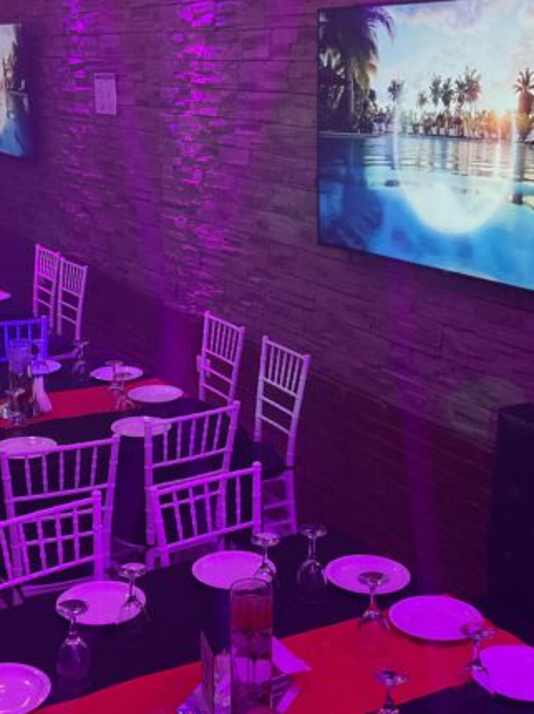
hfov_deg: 27.0
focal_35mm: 54
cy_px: 375
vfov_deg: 35.6
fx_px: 1112
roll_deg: +0.6
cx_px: 217
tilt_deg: -17.4
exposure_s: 1/60
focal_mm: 3
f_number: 1.8
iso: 160
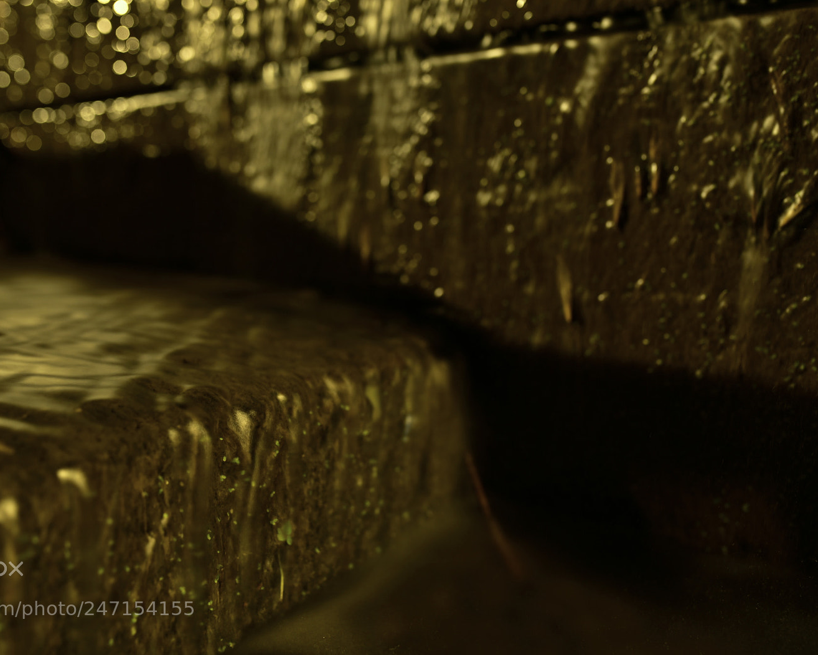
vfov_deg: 37.4
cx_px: 367
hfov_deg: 45.7
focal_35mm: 40
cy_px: 325
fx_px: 969
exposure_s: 15
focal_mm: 35
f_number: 4
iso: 100
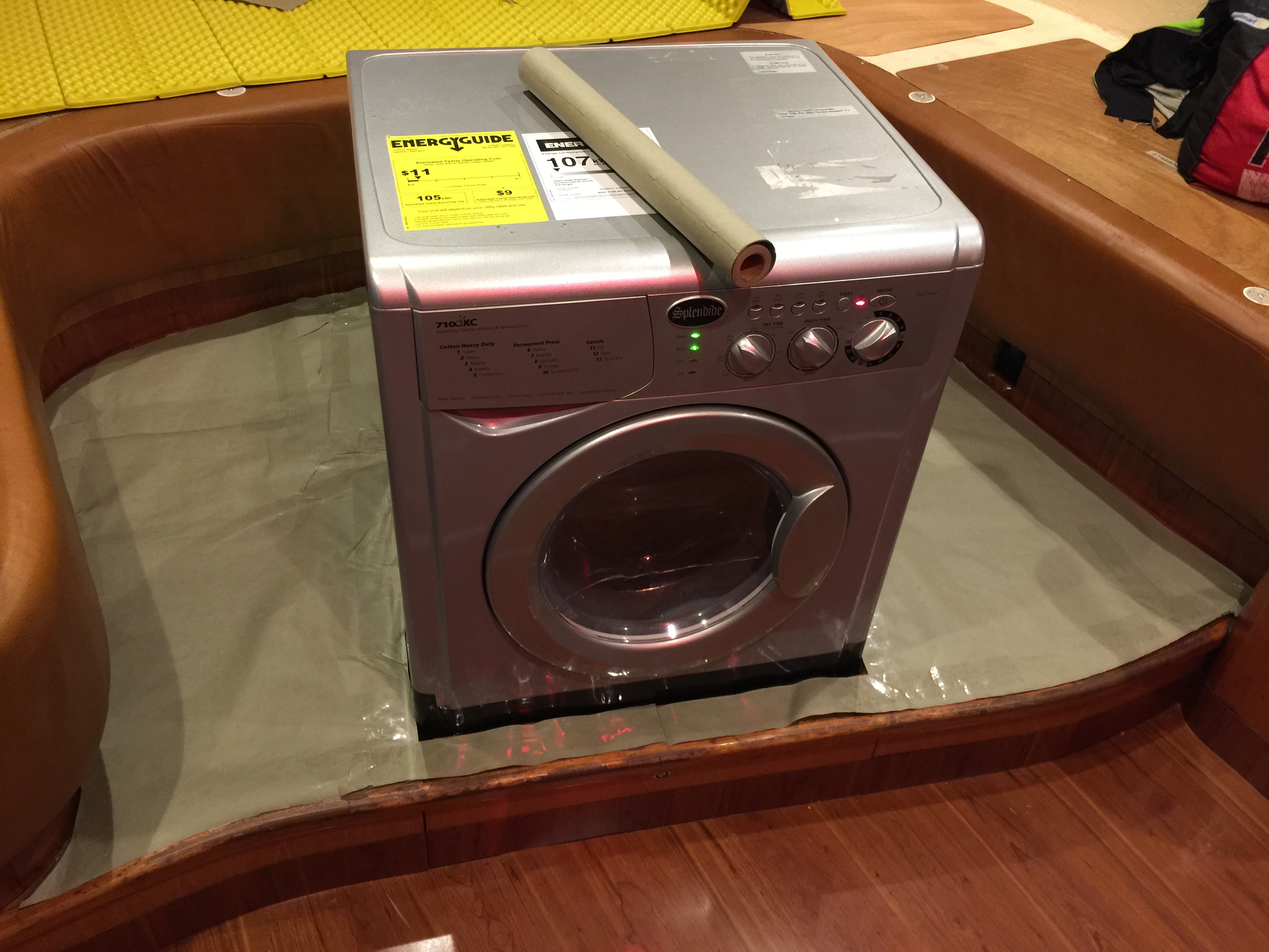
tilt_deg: -40.9
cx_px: 634
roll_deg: -3.2
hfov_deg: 61.7
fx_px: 1063
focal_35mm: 29
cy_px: 476
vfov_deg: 48.2
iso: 100
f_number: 2.2
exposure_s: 1/10
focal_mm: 4.15
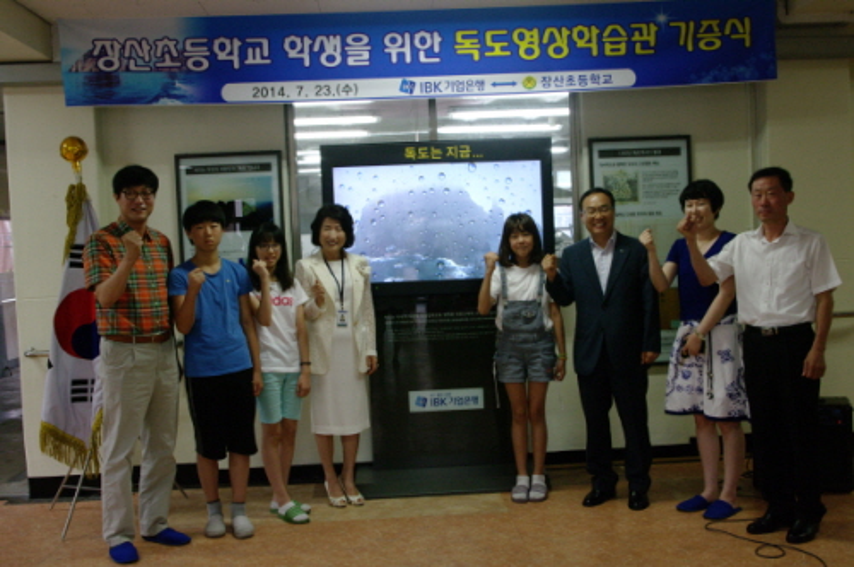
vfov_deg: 34.1
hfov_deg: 49.6
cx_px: 427
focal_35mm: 39
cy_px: 284
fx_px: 924
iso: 1600
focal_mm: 26.25
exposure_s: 1/50
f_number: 8
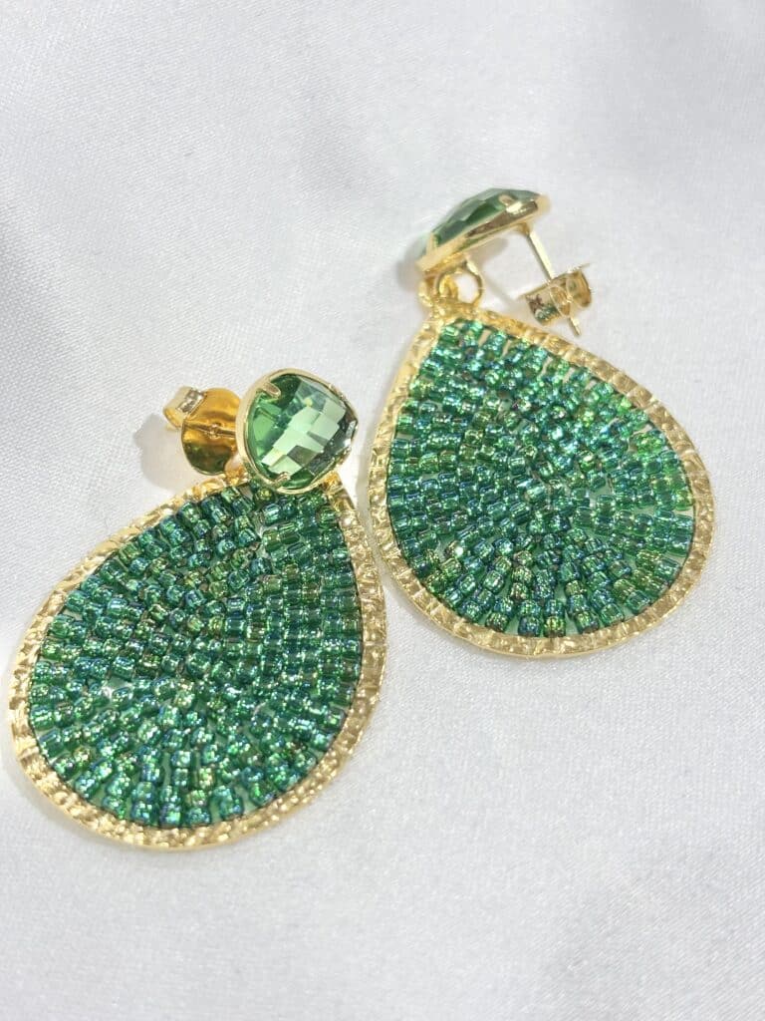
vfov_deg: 36.8
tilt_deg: -49.4
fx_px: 1532
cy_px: 510
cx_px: 382
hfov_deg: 28.0
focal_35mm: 52
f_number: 1.6
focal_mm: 5.96
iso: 25
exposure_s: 1/162
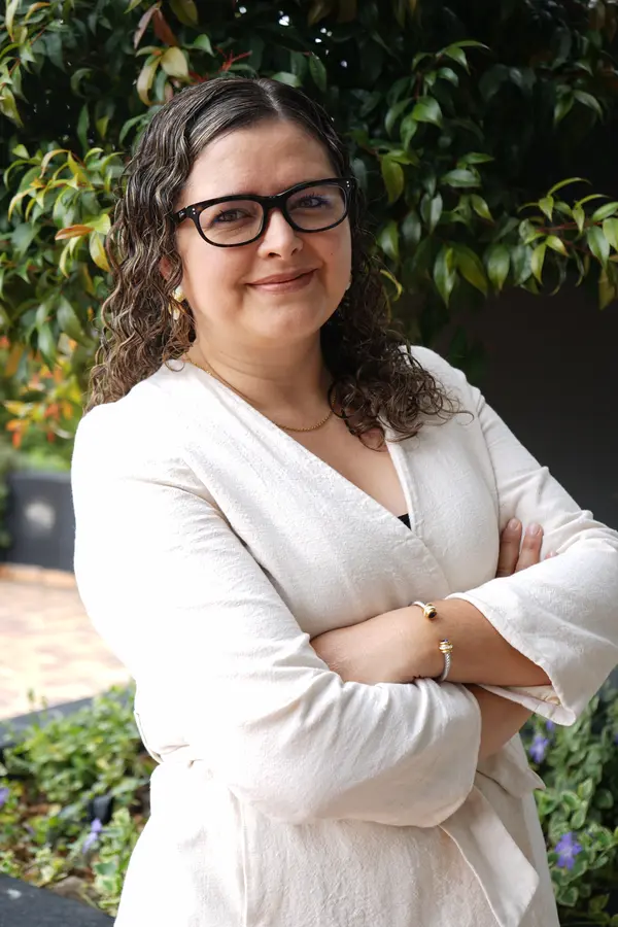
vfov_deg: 41.1
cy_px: 464
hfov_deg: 28.1
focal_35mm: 48
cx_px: 309
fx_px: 1236
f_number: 4.5
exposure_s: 1/60
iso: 64
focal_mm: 48
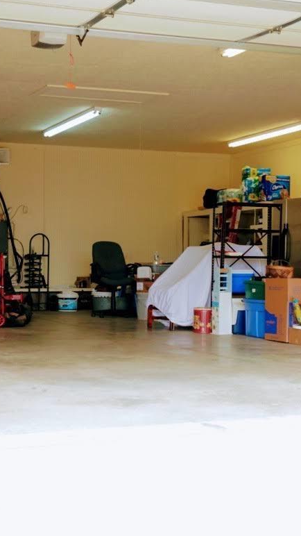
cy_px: 304
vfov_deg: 30.5
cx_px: 150
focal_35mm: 69
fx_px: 981
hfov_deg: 17.4
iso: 125
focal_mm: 21
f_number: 4
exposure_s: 1/40
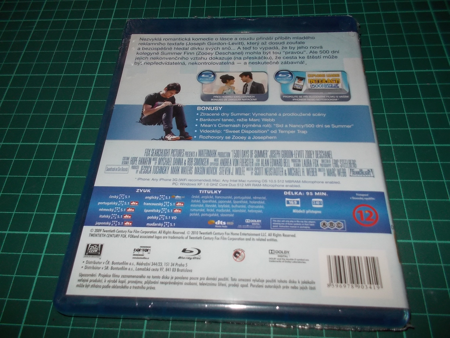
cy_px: 169
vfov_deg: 48.2
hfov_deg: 61.7
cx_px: 225
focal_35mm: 29
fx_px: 377
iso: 200
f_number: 3.3
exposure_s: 1/30
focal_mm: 4.1
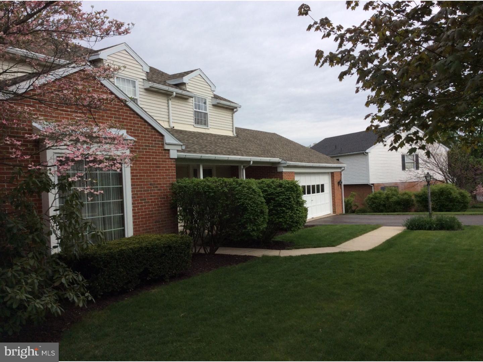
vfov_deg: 44.2
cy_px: 181
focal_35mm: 32
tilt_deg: +0.1
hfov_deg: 56.8
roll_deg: +2.9
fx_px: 446
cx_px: 242
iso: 32
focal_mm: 3.3
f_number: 2.4
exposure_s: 1/1217
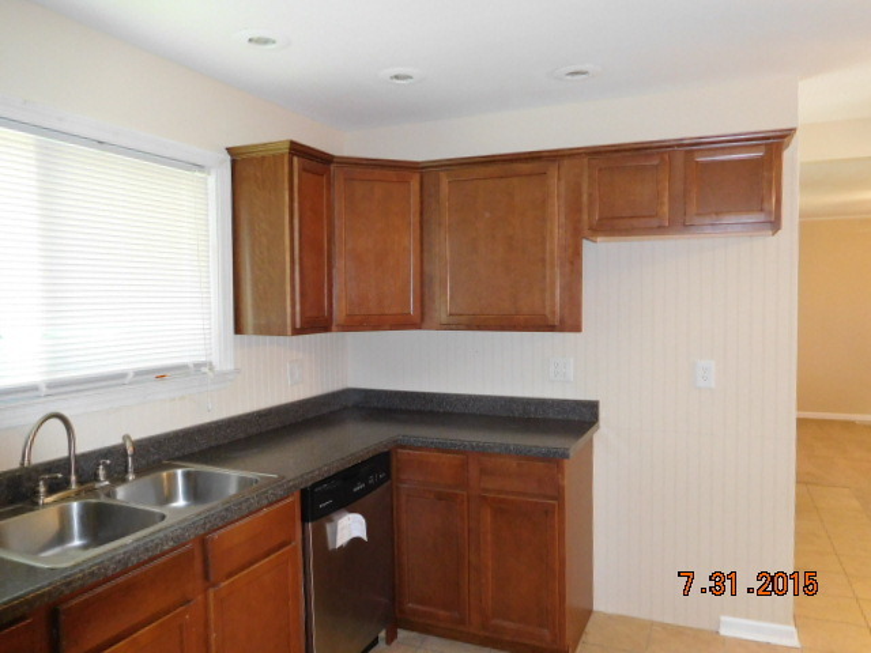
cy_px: 326
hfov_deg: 69.4
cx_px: 436
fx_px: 629
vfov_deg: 54.9
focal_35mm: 25
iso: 450
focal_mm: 4.5
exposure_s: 1/30
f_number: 3.4
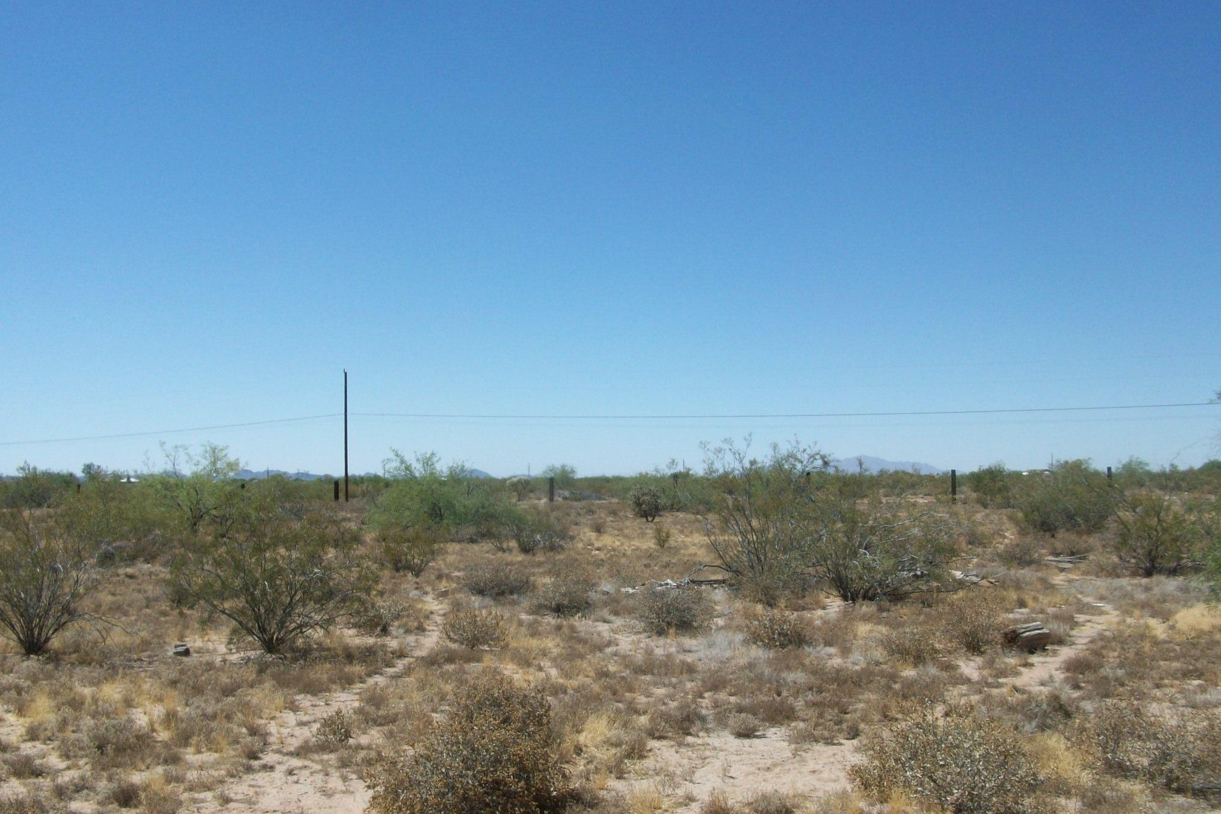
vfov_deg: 36.9
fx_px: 1221
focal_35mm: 36
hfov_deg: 53.1
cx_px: 619
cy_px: 381
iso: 64
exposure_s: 1/406
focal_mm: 5.7
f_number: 5.5
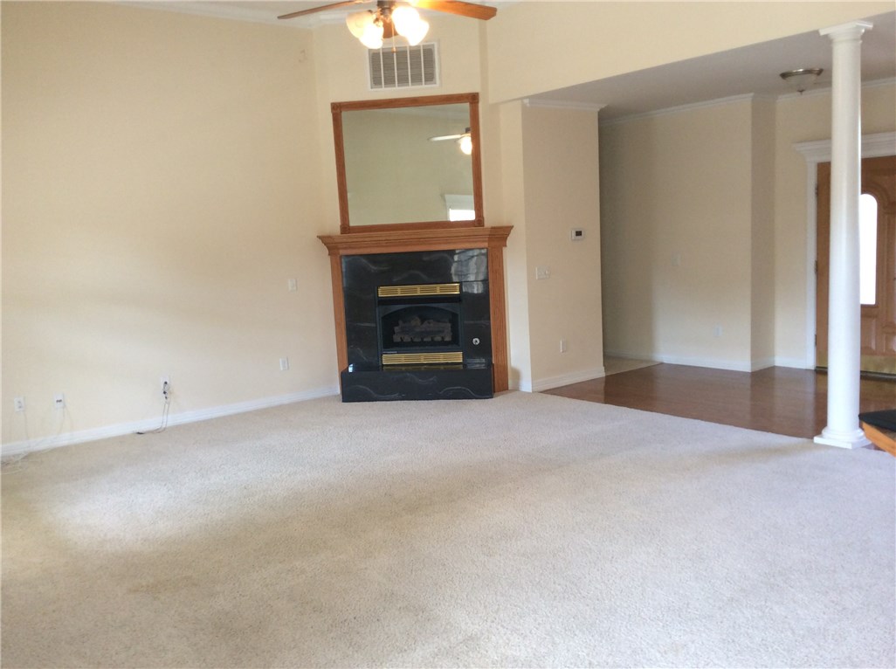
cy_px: 334
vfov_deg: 42.8
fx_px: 853
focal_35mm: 33
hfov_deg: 55.4
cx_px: 448
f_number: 2.4
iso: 50
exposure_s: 1/24
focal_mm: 3.3
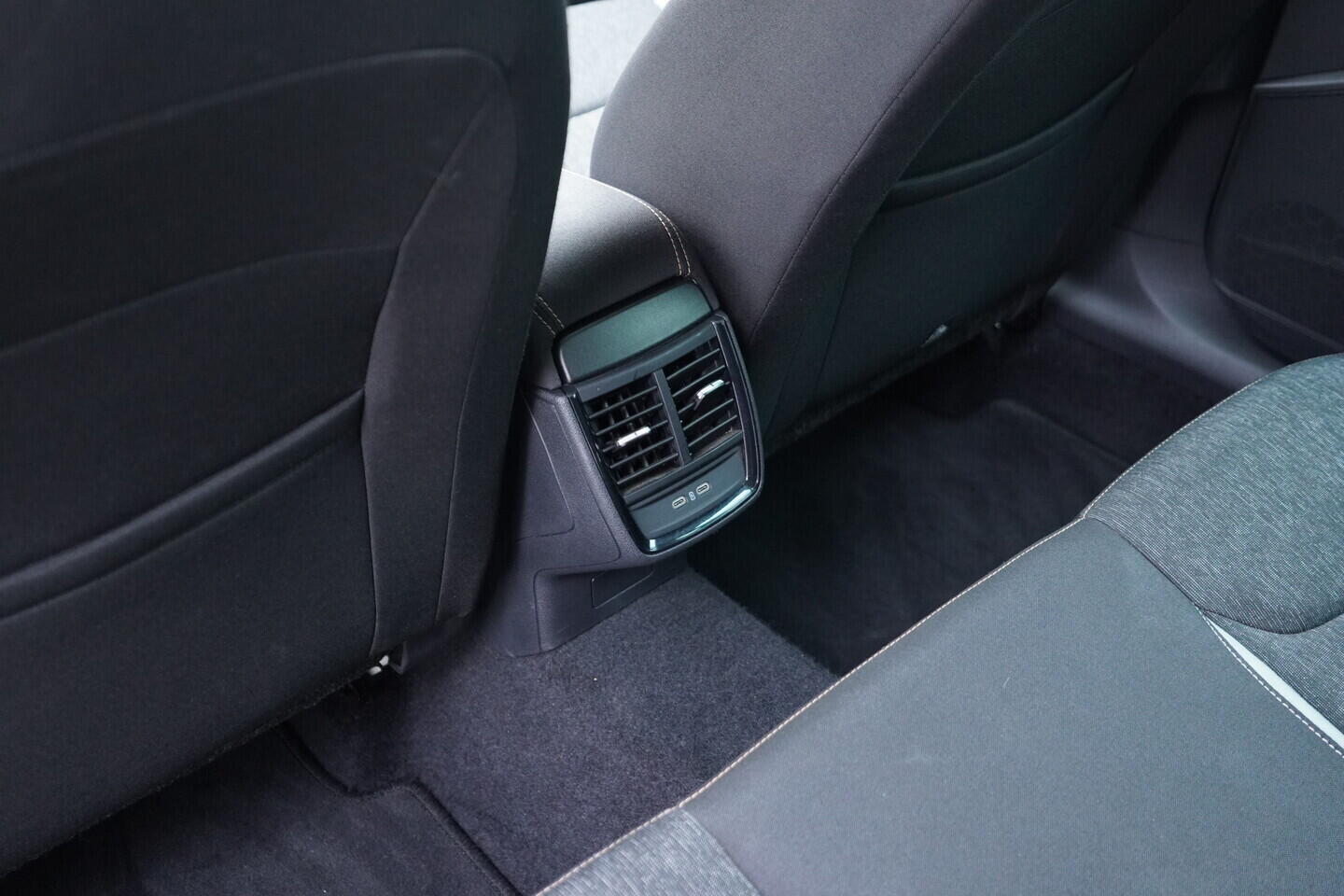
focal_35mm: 36
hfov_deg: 53.1
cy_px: 448
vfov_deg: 36.9
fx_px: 1344
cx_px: 672
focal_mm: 24
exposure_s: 1/40
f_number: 2.8
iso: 2000
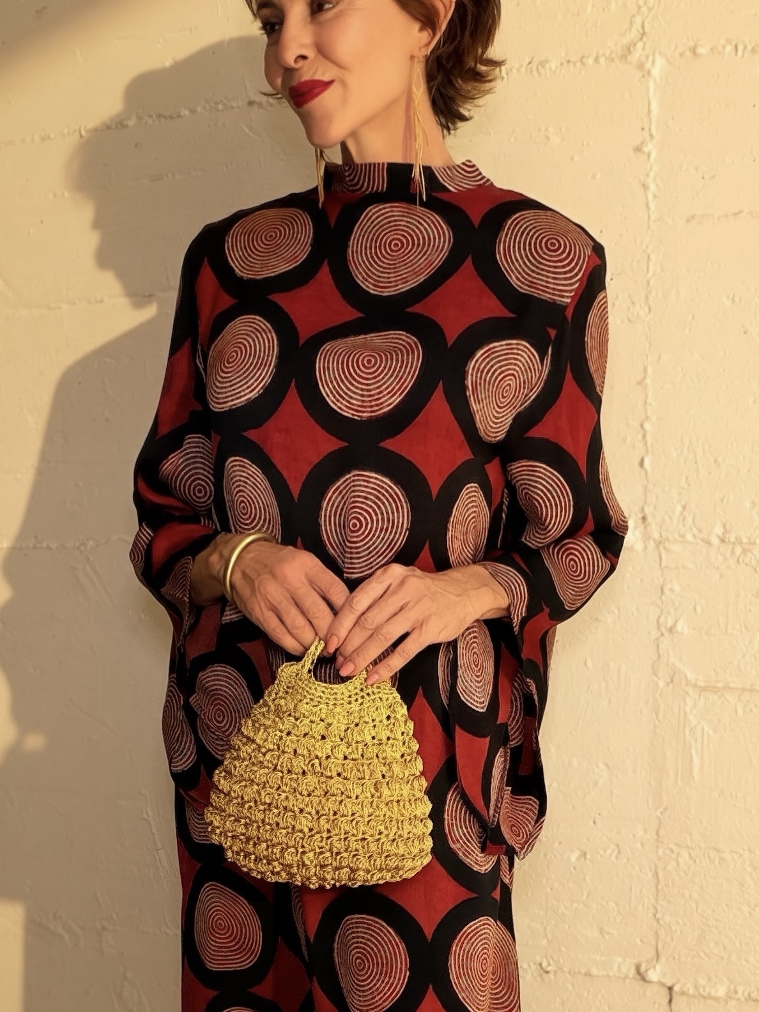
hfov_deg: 46.8
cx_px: 380
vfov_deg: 60.0
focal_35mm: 30
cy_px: 506
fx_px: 877
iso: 25
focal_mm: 2.71
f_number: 1.9
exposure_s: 1/353
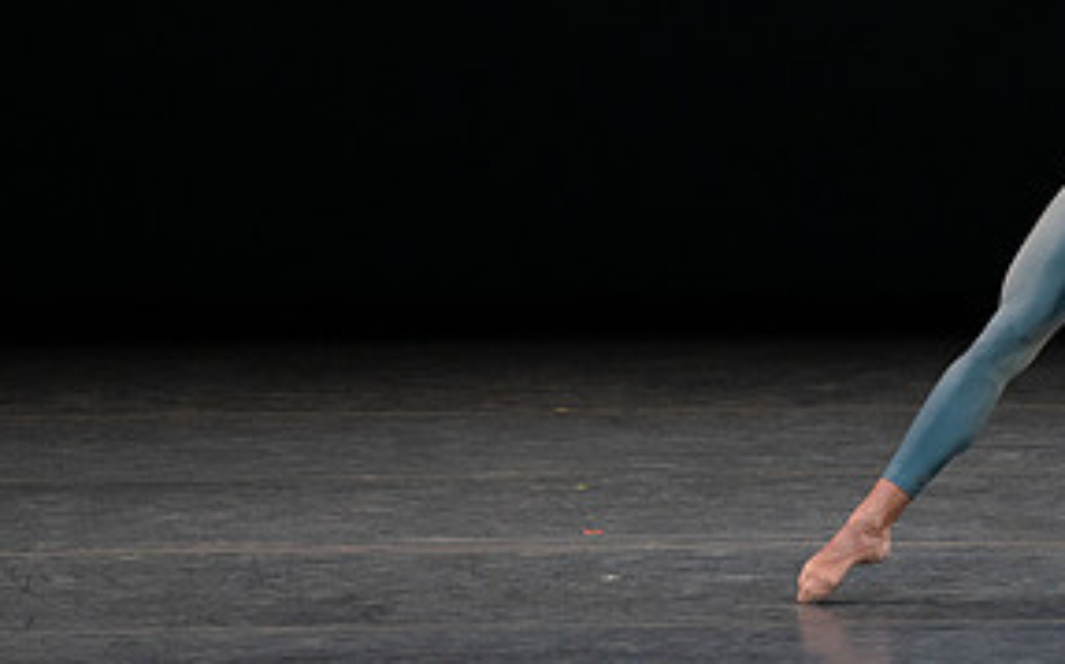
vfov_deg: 2.1
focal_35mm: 637
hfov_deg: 3.3
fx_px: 18478
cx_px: 1002
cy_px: -24
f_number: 8
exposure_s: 1/400
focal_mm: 309
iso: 5000
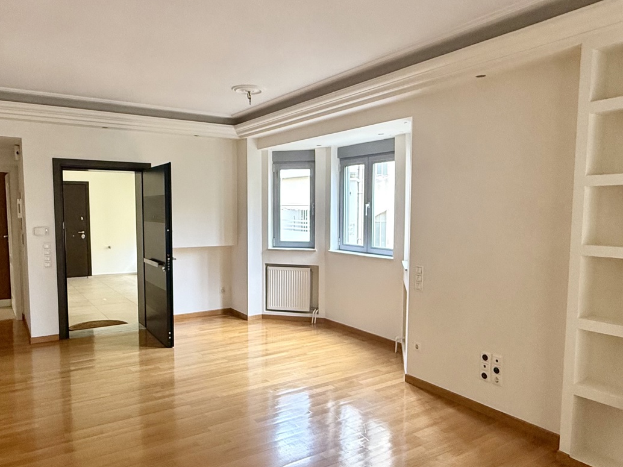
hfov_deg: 67.3
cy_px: 246
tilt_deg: -4.1
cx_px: 293
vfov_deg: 53.0
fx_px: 468
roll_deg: +0.0
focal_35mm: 26
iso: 250
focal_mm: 2.22
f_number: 2.2
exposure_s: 1/99
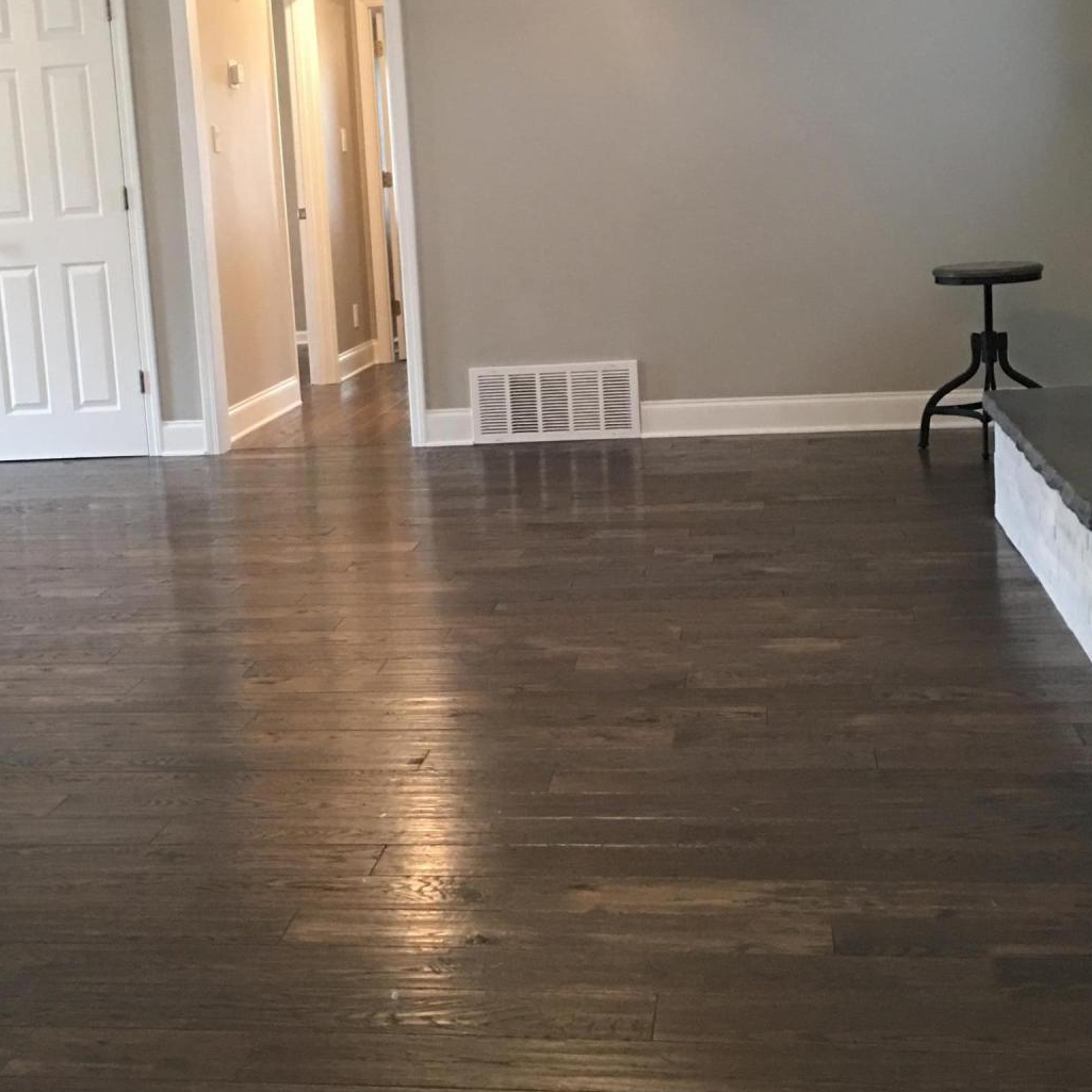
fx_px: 1785
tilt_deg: -7.9
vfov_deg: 33.9
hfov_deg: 33.9
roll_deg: +4.1
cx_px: 438
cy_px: 424
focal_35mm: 50
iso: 100
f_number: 2.2
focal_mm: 4.15
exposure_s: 1/15
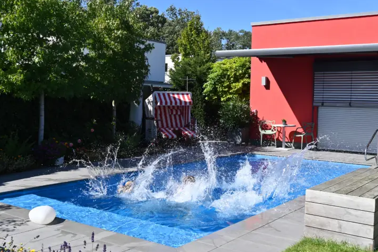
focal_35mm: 44
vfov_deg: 30.7
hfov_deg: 44.8
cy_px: 107
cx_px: 188
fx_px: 459
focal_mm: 30.5
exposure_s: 1/320
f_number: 9
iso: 160
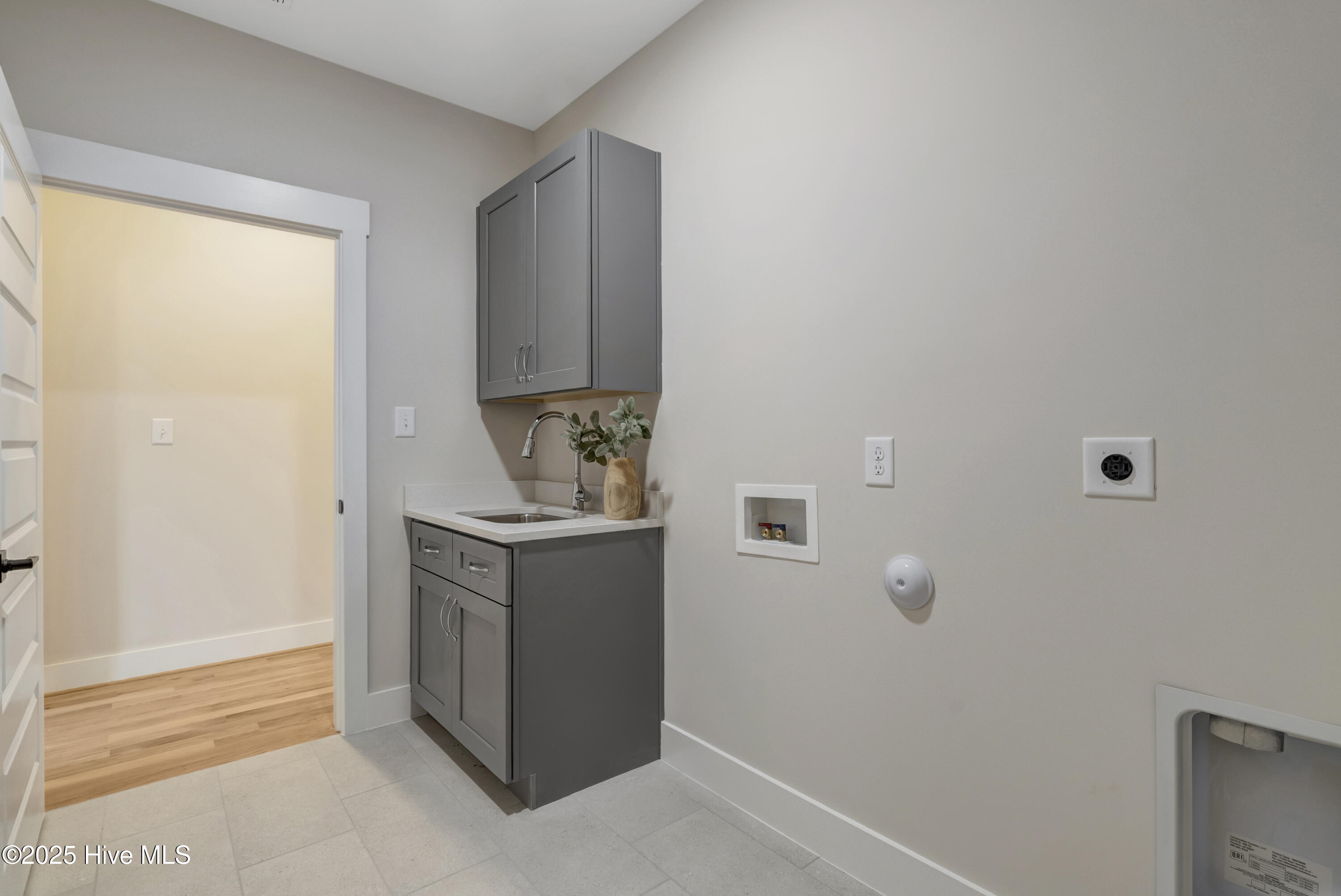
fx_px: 634
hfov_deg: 93.2
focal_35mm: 17
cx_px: 670
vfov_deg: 70.5
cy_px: 448
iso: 250
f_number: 9
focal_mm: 17
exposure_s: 1/1.67
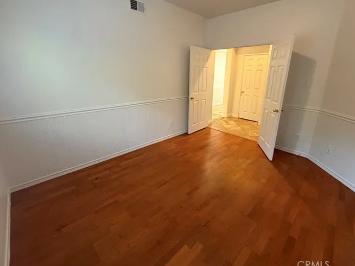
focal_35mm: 16
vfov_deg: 77.8
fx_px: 164
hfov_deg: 94.4
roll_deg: +0.1
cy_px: 118
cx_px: 189
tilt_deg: -16.8
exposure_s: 1/60
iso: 400
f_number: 2.2
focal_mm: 2.22
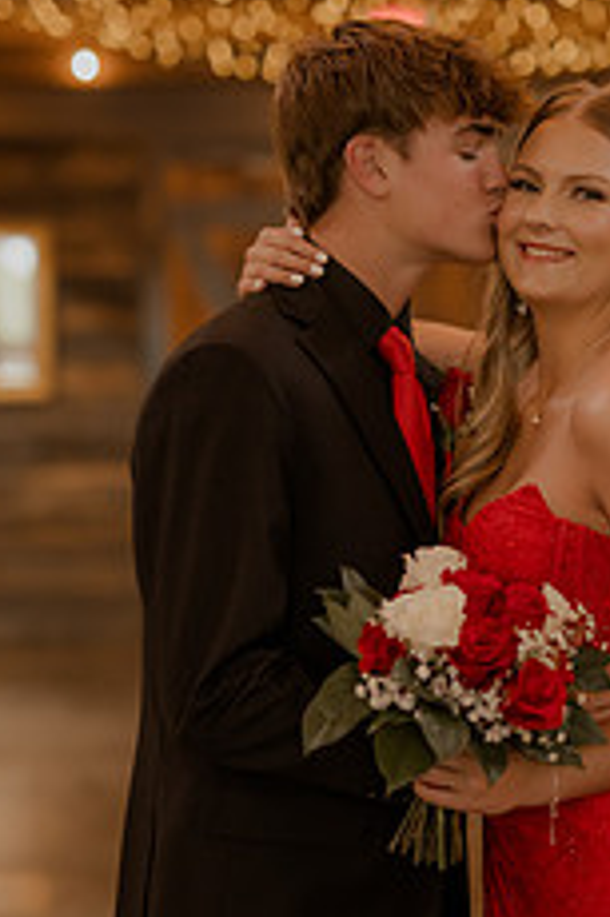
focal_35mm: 98
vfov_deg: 20.8
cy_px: 482
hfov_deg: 13.9
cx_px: 478
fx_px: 2494
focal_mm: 50
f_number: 1.4
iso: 640
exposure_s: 1/100
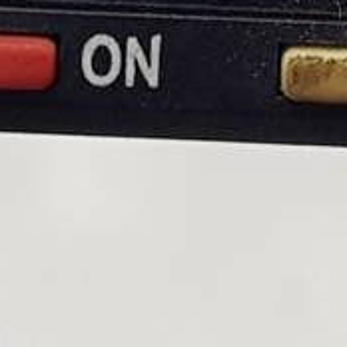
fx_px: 1531
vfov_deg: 12.7
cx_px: 42
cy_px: -18
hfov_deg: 12.8
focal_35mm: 135
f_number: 1.7
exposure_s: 1/100
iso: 100
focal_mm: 4.2
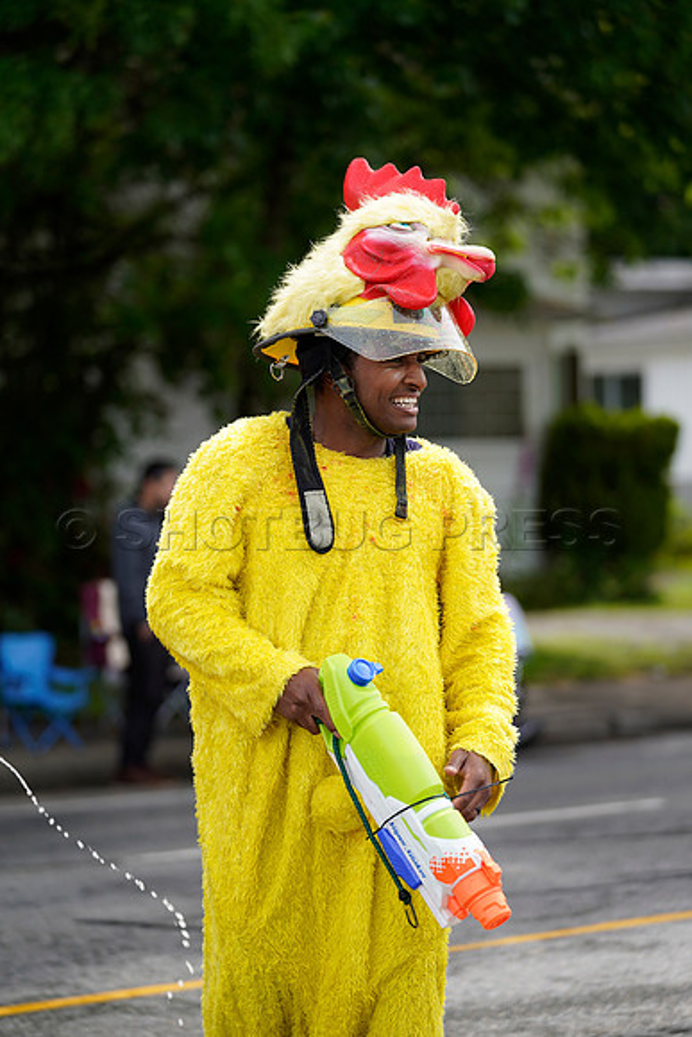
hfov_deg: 11.5
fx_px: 3429
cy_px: 518
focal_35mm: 119
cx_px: 346
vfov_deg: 17.2
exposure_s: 1/400
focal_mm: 119
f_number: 2.8
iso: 200
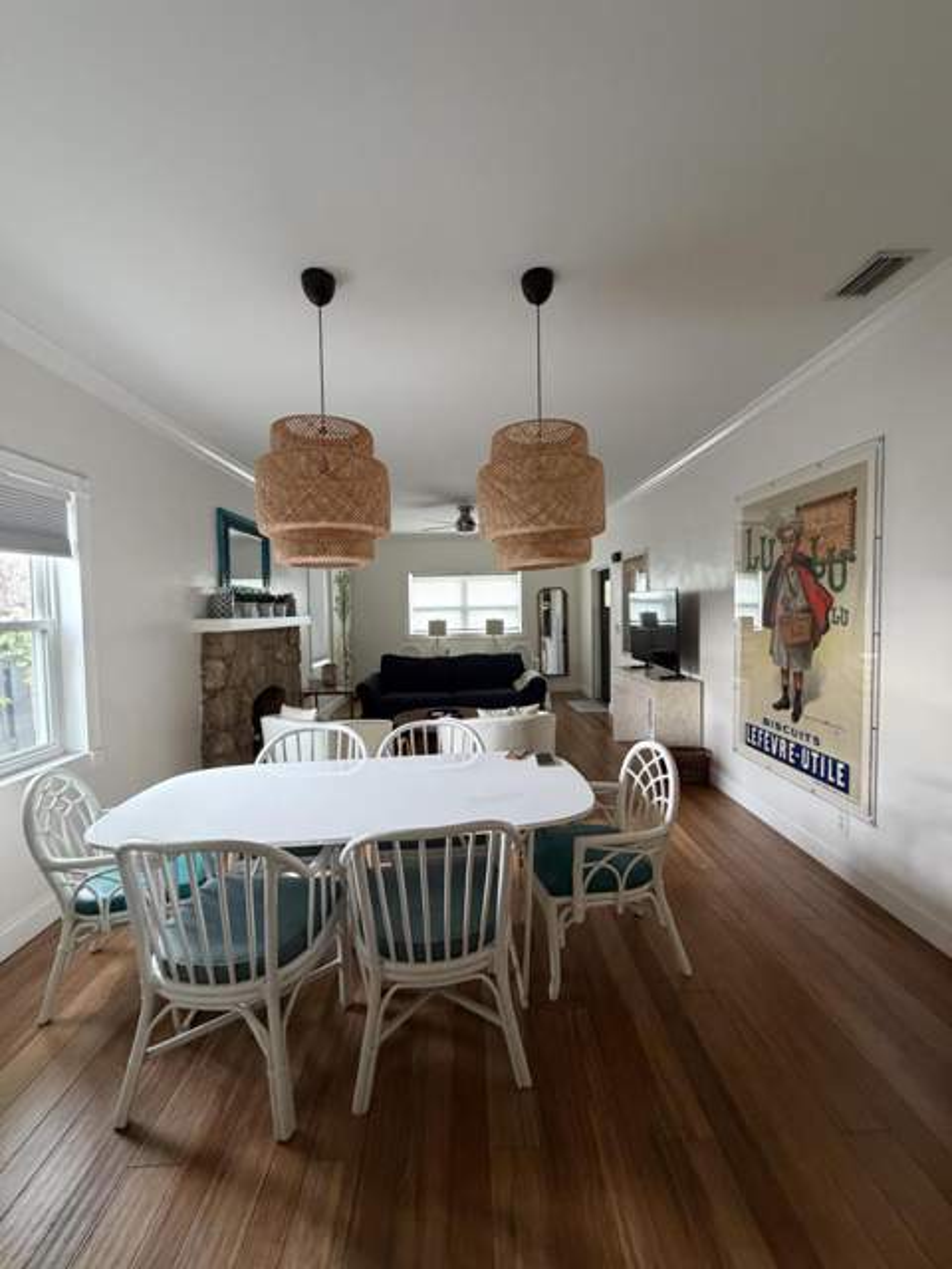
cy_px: 634
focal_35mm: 14
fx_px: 513
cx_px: 476
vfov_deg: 102.1
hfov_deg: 85.7
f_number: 2.2
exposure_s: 1/60
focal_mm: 2.22
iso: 400
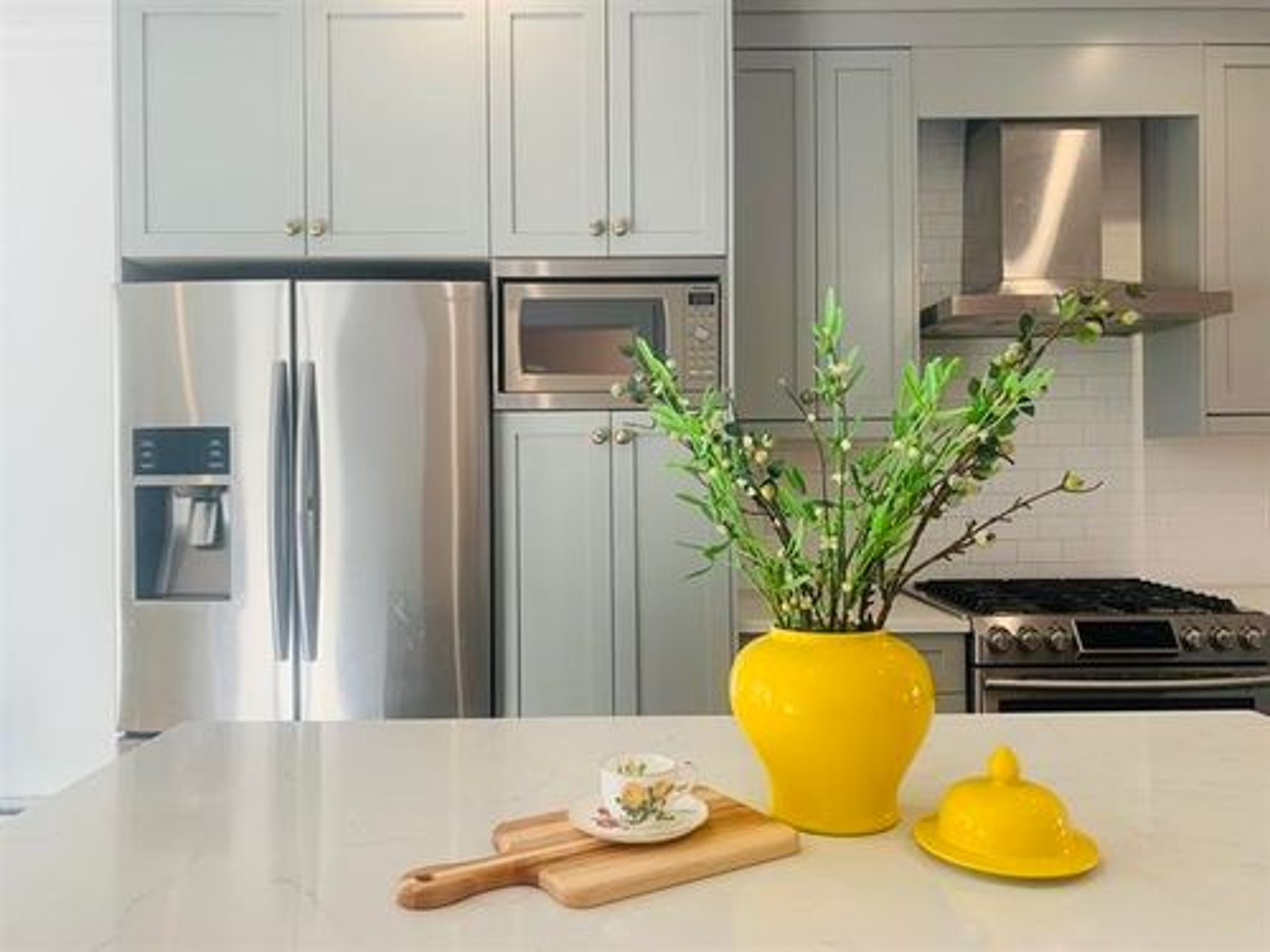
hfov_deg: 67.3
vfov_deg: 53.1
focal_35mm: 26
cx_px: 635
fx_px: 954
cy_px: 476
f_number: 1.8
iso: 100
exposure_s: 1/120
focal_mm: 4.25
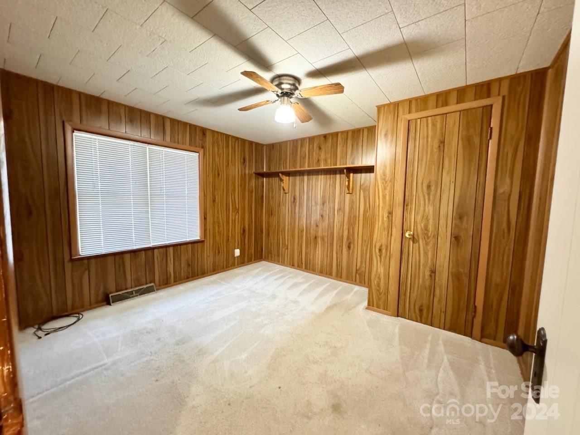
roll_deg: -1.7
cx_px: 290
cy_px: 218
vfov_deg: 85.7
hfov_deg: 102.1
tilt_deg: -6.1
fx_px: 235
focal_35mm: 14
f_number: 2.2
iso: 1250
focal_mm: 2.22
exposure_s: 1/60
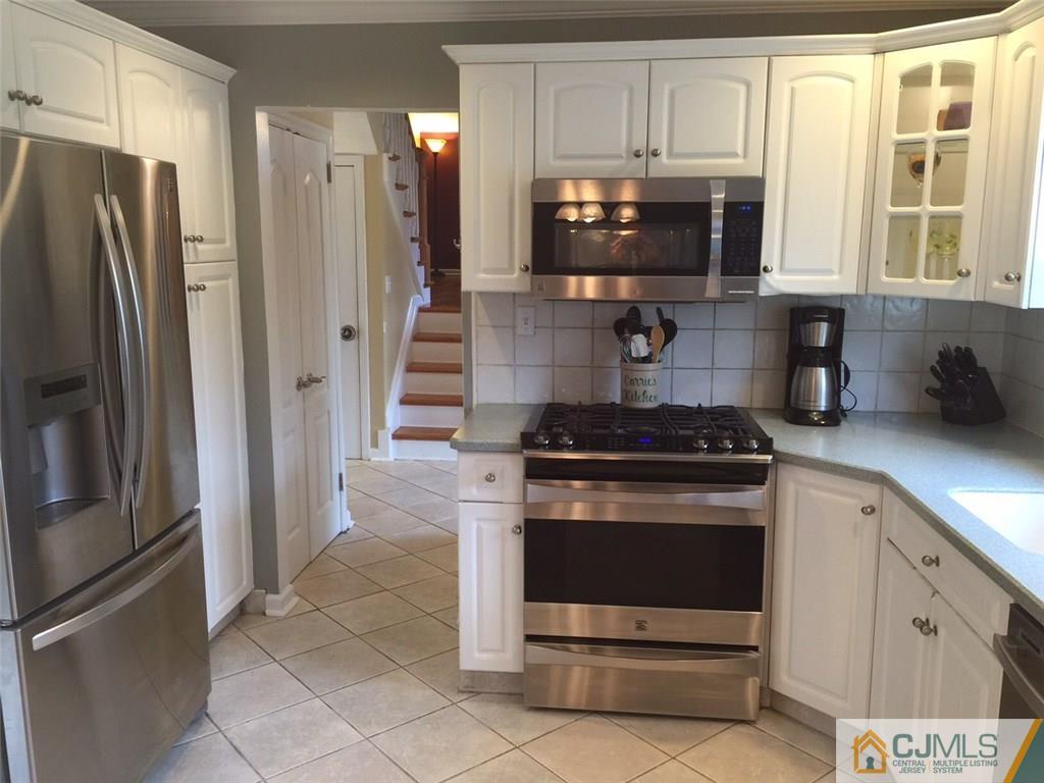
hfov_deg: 61.7
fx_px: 875
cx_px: 522
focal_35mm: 29
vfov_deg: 48.2
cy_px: 392
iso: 40
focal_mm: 4.15
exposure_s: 1/15
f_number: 2.2
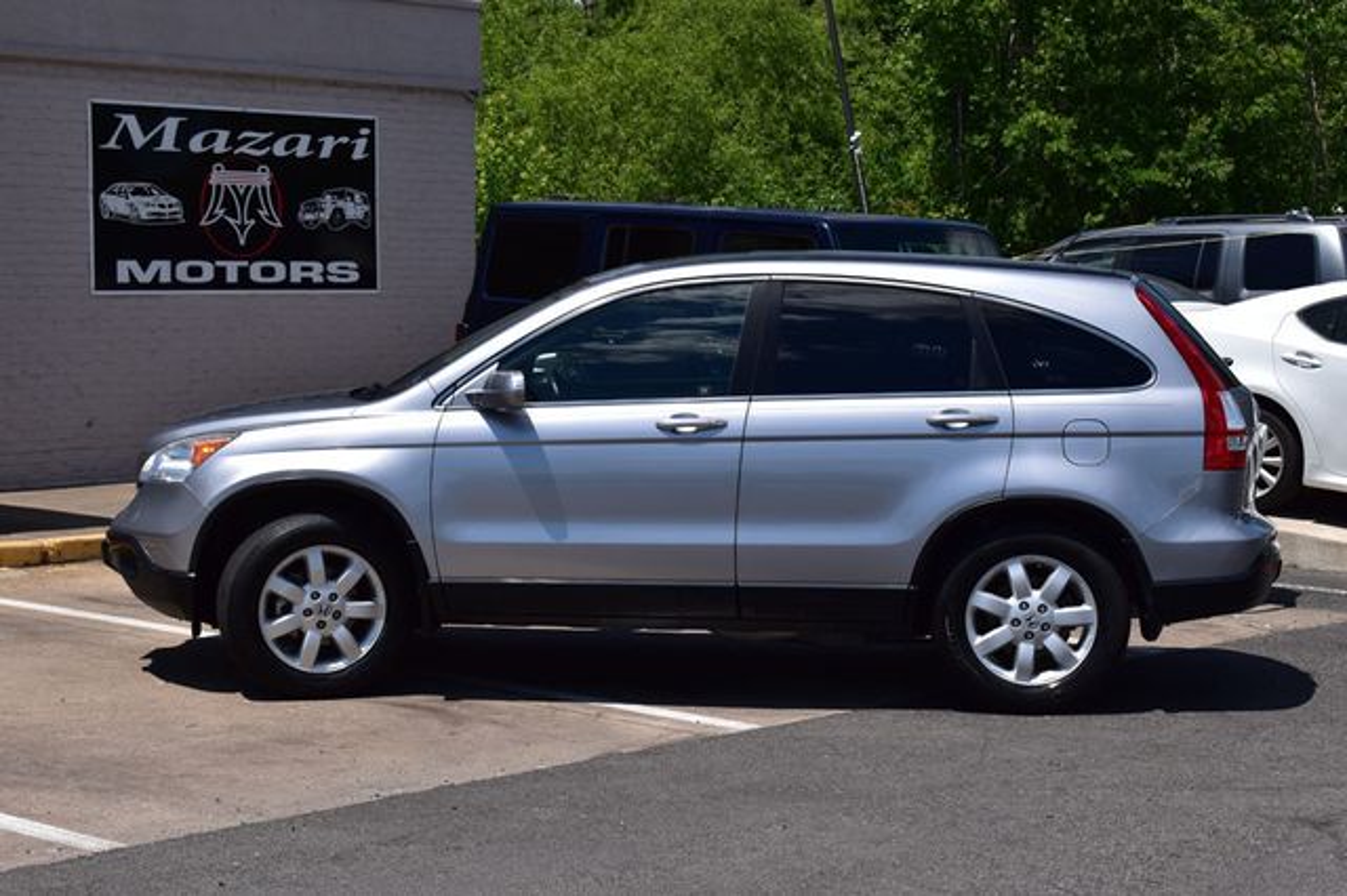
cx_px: 674
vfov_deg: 18.9
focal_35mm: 72
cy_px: 448
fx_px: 2692
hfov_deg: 28.1
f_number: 11
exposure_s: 1/500
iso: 200
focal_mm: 48
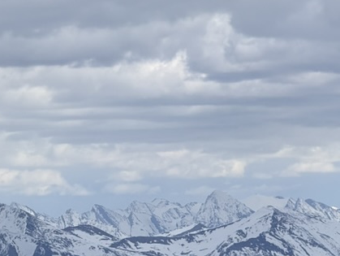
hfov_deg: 6.7
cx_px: 74
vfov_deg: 5.1
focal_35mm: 293
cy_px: 281
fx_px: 2880
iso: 50
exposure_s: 1/2283
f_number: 2.8
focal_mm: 15.66
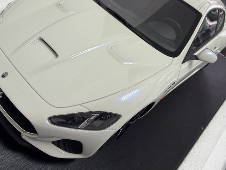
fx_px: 209
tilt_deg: -37.7
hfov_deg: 56.8
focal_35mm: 32
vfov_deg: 43.8
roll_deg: -22.9
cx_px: 110
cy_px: 64
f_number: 2.2
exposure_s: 1/60
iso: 160
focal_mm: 2.22
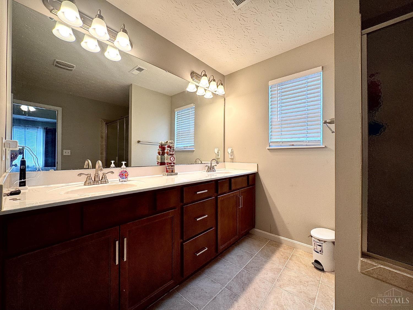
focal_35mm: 14
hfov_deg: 102.1
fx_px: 167
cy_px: 155
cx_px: 206
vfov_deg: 85.7
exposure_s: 1/120
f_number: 2.2
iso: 100
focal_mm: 2.22
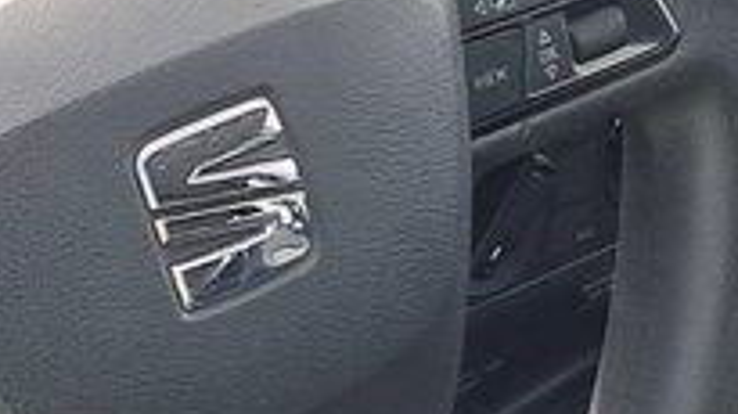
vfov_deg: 6.6
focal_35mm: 184
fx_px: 3598
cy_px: 346
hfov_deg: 11.6
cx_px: 54
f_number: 1.8
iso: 50
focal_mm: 4
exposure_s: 1/124
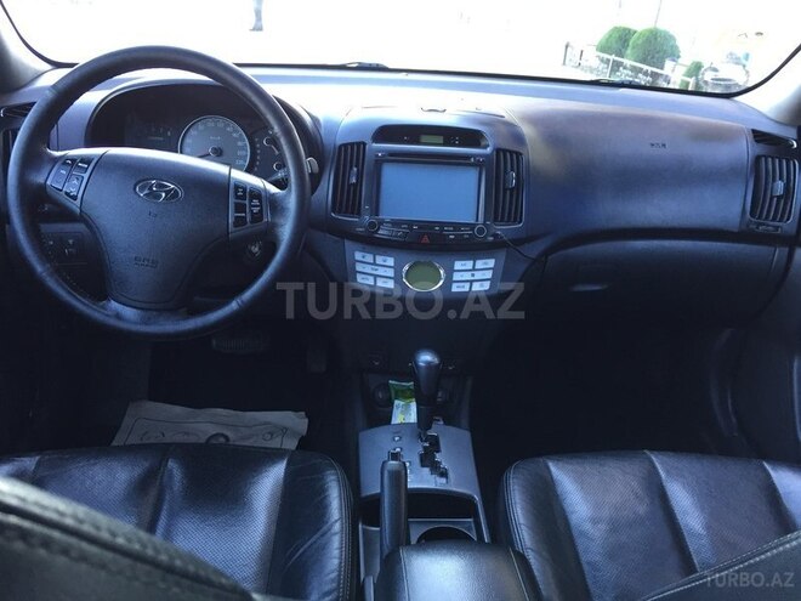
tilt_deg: -25.3
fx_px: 671
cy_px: 300
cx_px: 400
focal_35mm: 29
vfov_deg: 48.2
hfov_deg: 61.7
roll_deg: -6.2
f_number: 2.2
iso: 50
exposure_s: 1/33
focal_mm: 4.15
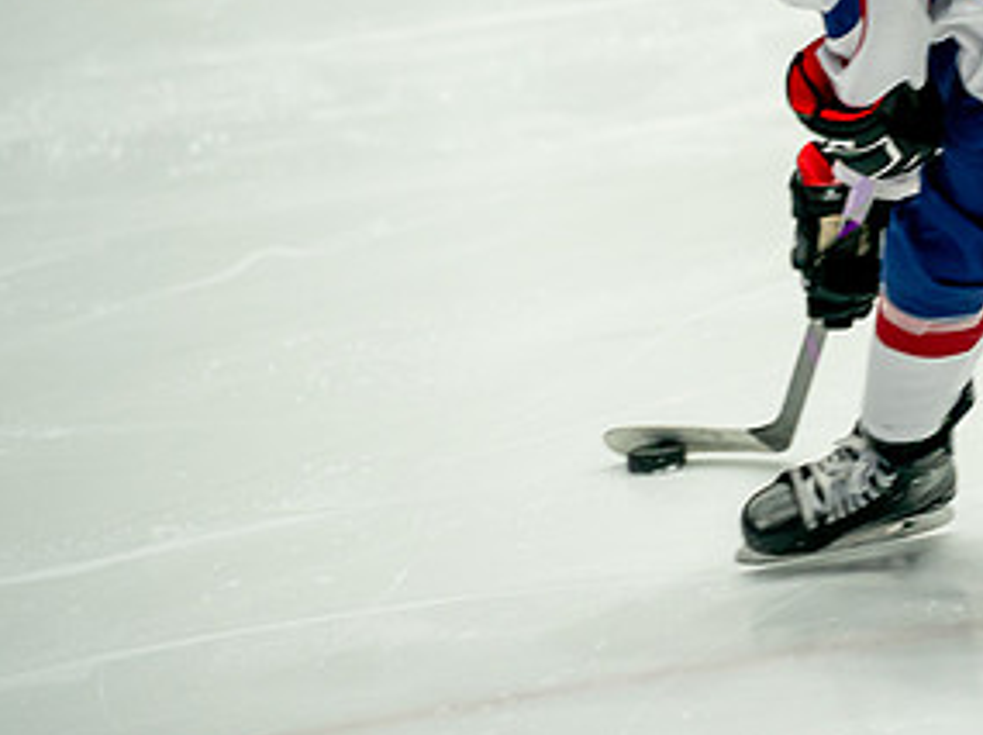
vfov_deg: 3.6
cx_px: 1096
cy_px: 59
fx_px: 11685
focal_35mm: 412
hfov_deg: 4.8
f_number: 2.8
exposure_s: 1/800
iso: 1600
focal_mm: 150
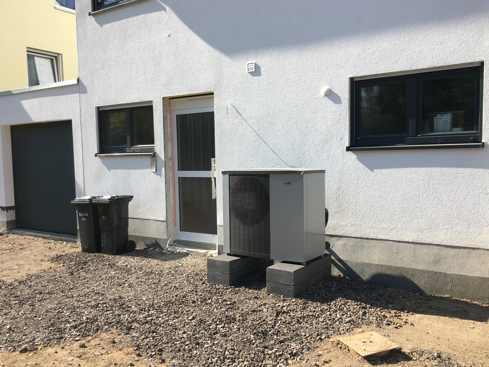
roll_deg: +0.6
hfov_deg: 58.3
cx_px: 255
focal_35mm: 31
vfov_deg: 45.4
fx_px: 438
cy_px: 189
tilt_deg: -2.5
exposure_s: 1/874
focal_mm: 4.15
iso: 25
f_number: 2.2
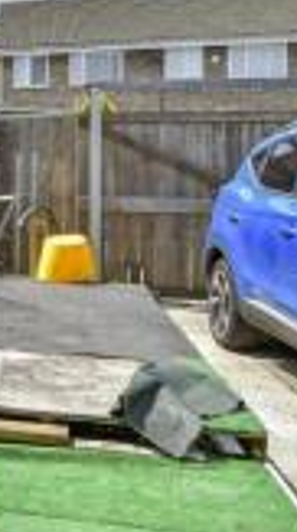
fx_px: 648
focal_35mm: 46
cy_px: 191
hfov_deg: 20.7
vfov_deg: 44.2
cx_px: -186
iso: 500
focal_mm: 10
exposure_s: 1/400
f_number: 10
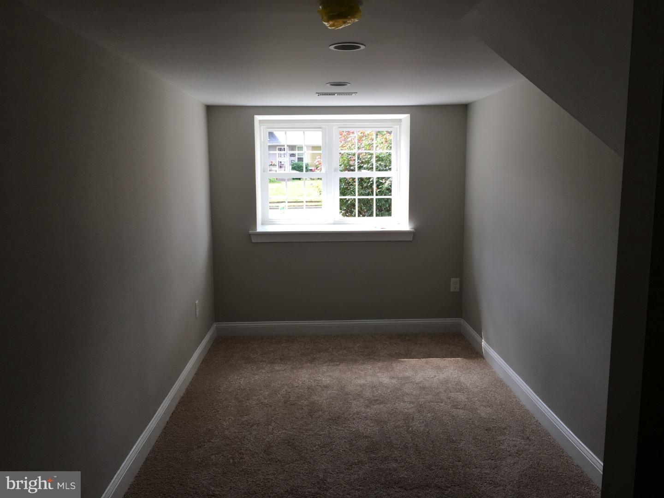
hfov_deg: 61.7
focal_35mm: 29
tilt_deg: -6.4
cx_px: 332
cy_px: 249
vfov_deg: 48.2
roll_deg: +0.2
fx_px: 556
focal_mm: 4.15
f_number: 2.2
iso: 40
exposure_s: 1/120
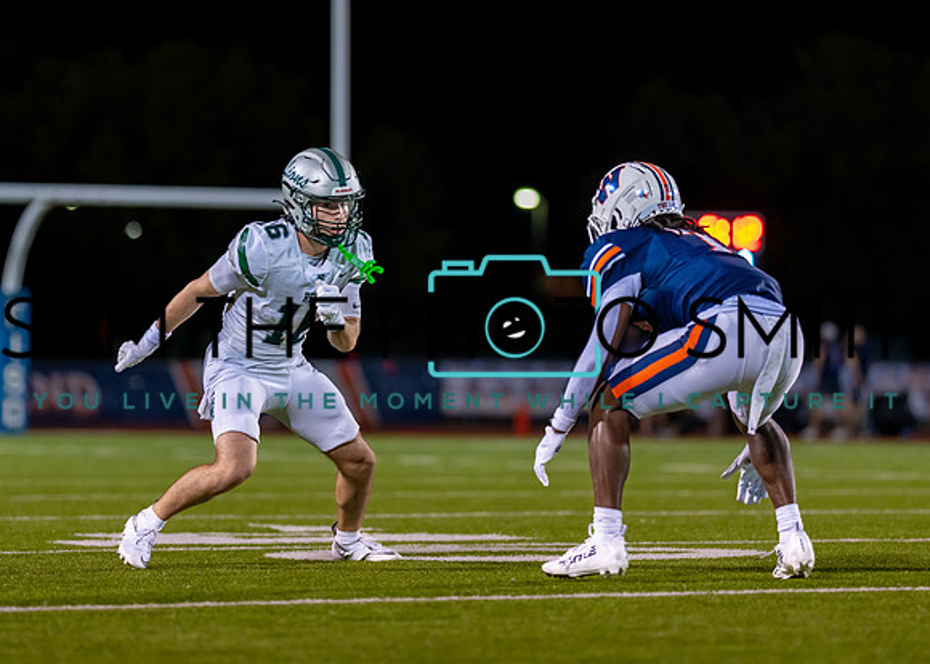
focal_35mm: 227
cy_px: 280
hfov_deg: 8.9
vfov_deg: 6.3
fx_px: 6003
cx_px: 420
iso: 1250
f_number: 1.8
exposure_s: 1/1000
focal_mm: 135
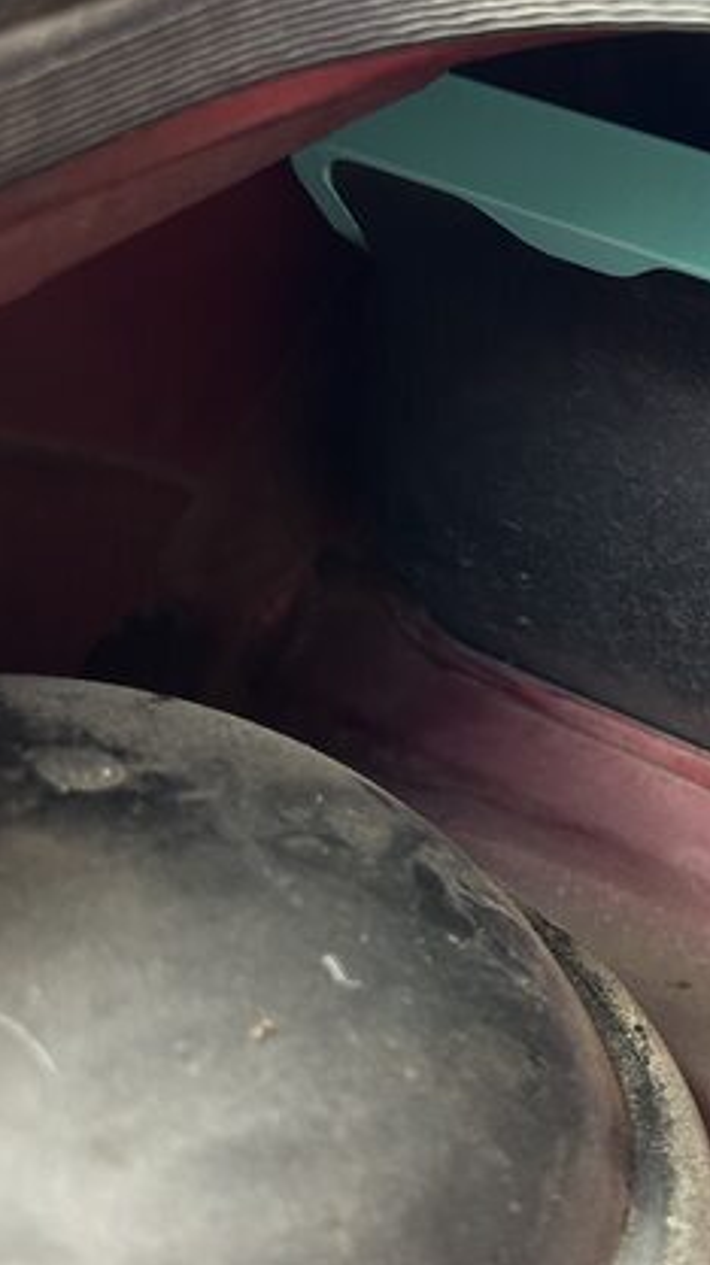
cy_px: 596
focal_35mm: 51
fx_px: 1710
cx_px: 786
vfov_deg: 40.6
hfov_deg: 22.1
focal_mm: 5.7
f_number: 1.5
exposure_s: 1/60
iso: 160
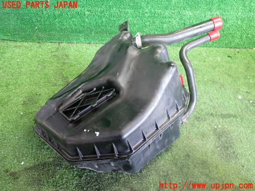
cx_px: 128
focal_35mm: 30
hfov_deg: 60.0
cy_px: 96
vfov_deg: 46.8
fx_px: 221
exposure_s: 1/30
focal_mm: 5.4
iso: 500
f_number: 2.3
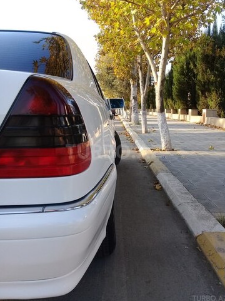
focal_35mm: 32
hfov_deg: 44.1
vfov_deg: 56.9
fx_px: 278
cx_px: 114
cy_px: 151
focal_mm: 3.3
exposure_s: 1/280
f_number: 2.2
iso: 50
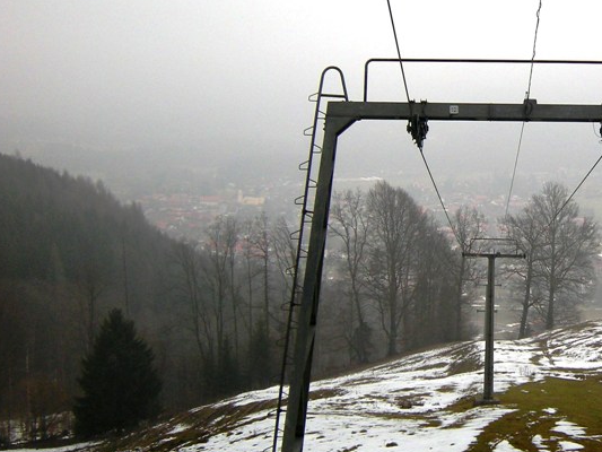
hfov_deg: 25.9
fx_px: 1270
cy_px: 159
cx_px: 532
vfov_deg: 20.1
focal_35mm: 73
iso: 64
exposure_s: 1/391
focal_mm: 6.3
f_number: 3.2
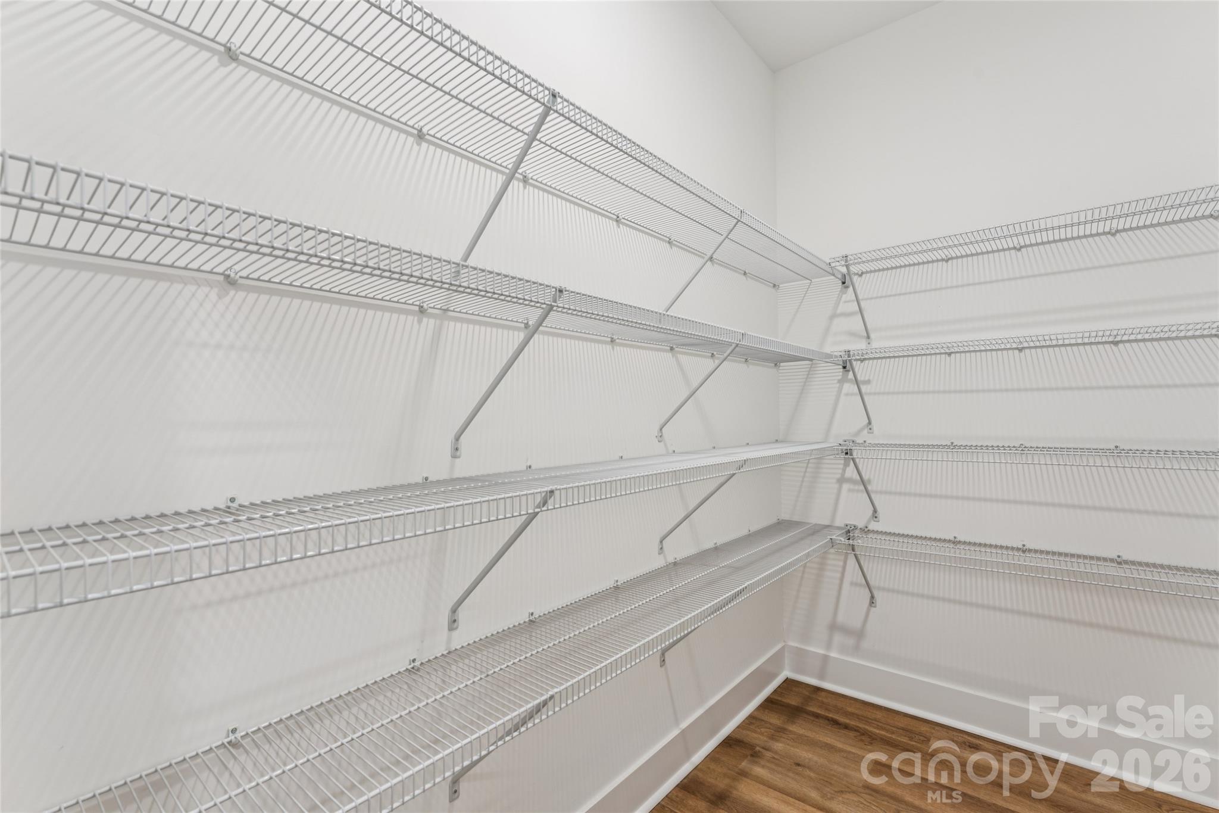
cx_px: 610
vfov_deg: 73.1
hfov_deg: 96.0
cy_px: 406
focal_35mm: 16
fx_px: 548
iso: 100
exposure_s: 1/2.5
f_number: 9
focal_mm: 16.2
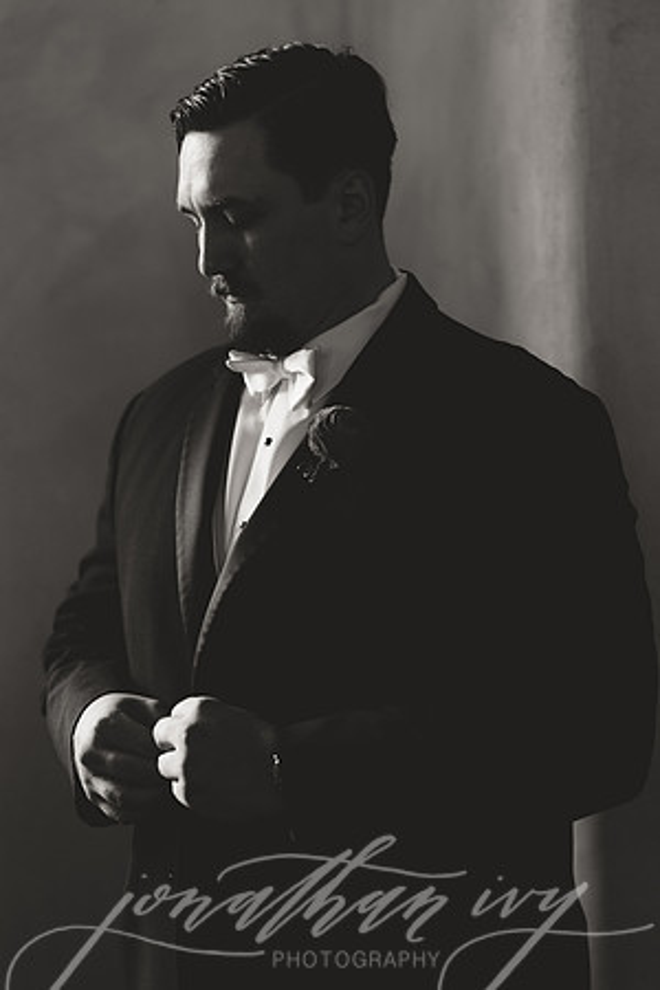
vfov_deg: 23.9
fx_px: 2337
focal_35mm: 85
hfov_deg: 16.1
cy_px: 495
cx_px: 330
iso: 800
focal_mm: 85
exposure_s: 1/200
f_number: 2.2
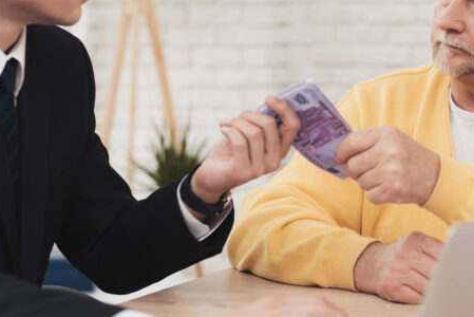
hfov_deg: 17.7
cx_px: 425
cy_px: 55
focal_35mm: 114
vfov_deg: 12.0
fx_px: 1502
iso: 200
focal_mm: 50
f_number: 2.2
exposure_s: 1/200
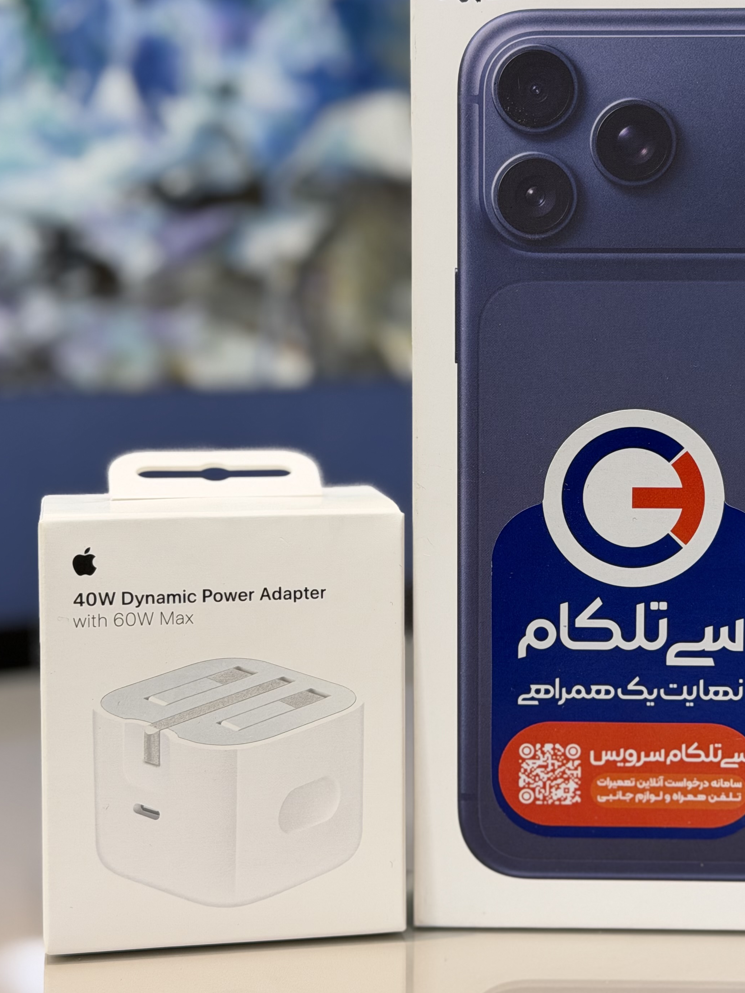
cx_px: 489
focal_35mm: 70
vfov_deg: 27.8
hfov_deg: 20.9
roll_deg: -0.3
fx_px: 2009
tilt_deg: -4.5
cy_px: 464
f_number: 1.78
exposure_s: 1/100
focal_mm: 6.76
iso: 50
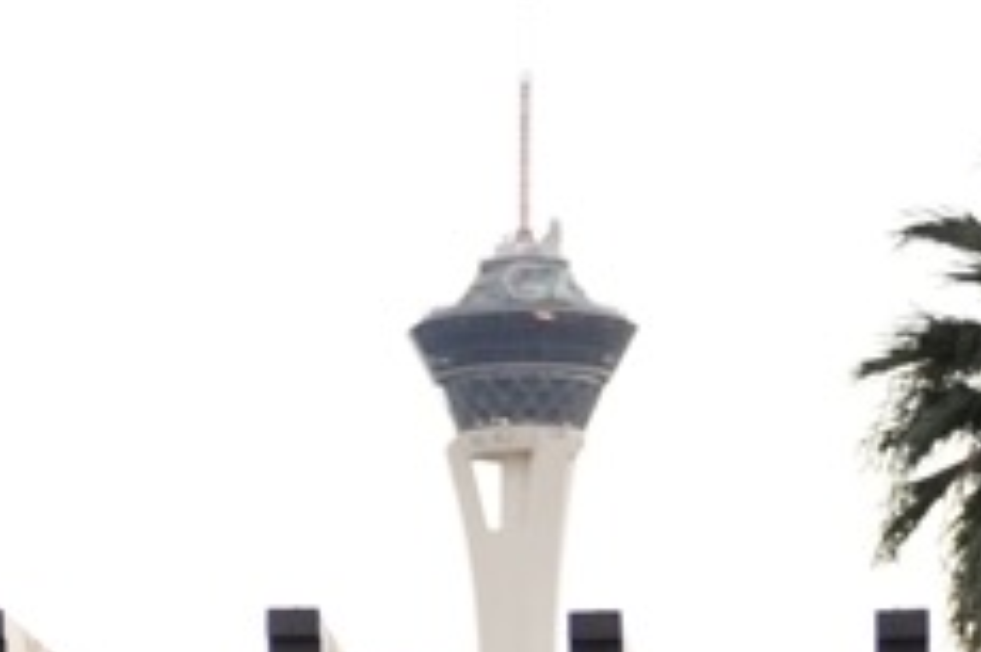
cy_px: 2105
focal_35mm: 266
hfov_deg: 7.7
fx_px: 7243
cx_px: -47
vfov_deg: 4.9
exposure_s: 1/125
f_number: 2.8
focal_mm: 34
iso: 2500
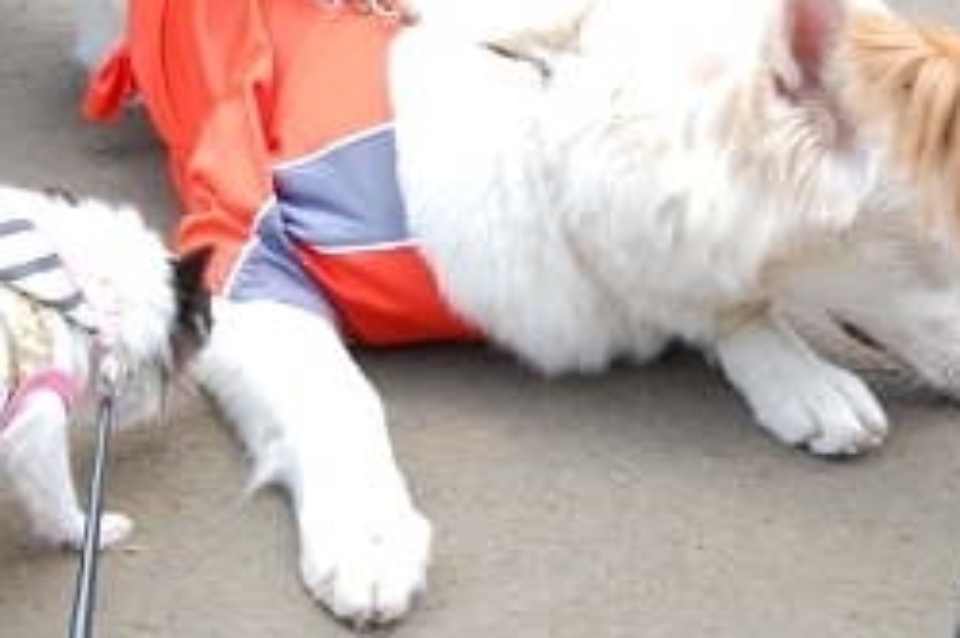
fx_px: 1938
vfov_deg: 18.6
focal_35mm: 73
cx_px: 440
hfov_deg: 27.8
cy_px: 219
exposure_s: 1/30
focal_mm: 31
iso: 1600
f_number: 29
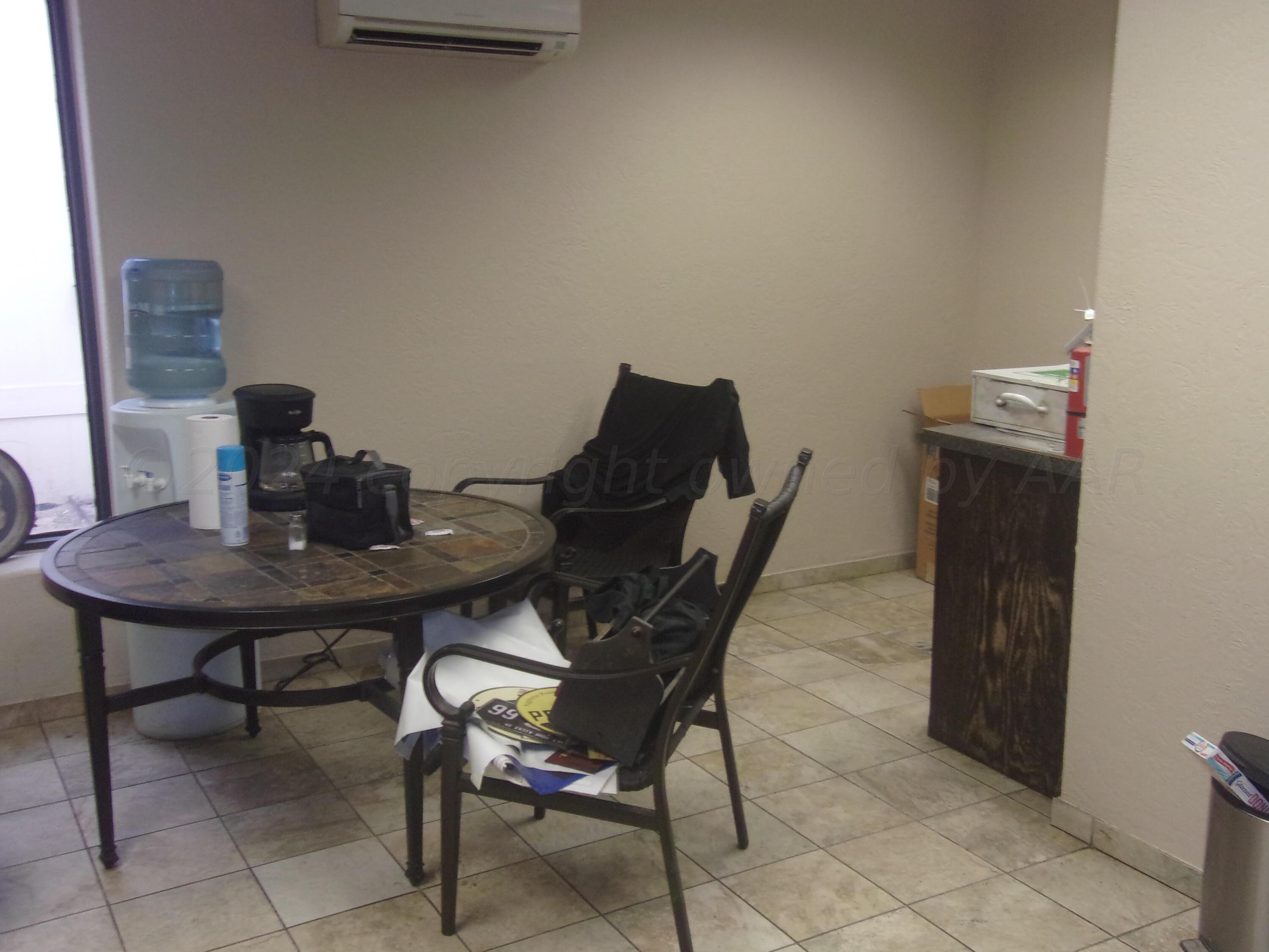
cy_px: 476
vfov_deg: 41.8
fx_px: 1246
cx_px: 634
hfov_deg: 54.0
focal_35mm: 34
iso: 200
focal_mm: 6.1
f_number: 3.3
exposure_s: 1/34
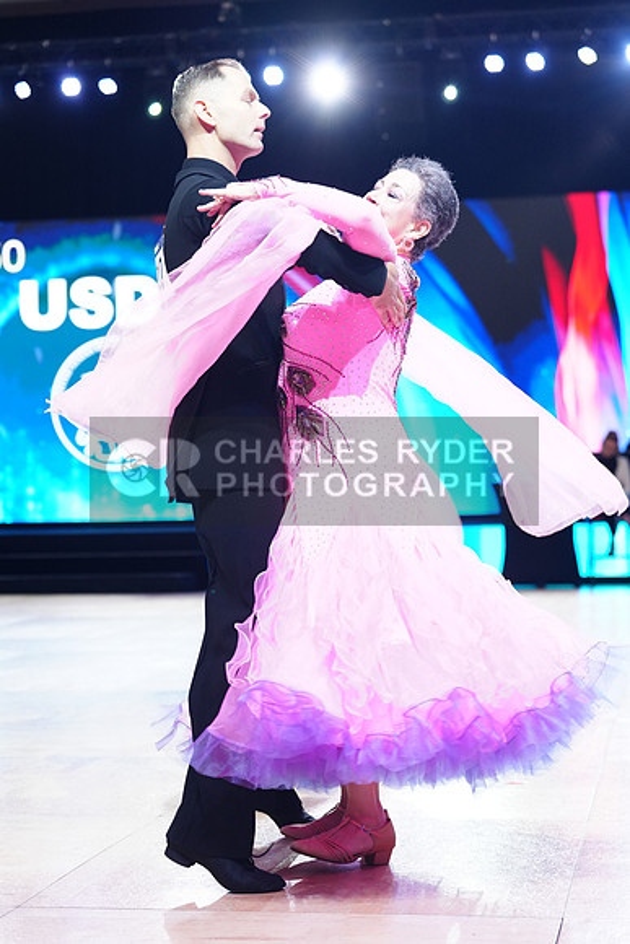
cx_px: 315
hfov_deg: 19.5
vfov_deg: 28.8
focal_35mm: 70
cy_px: 472
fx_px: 1836
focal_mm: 70
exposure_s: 1/200
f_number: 3.5
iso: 1600
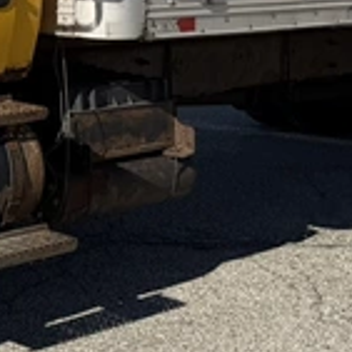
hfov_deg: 14.9
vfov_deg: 14.8
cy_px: -94
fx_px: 1300
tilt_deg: -0.9
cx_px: -60
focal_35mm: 113
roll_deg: -0.8
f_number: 1.78
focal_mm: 6.76
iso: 80
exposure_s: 1/7353
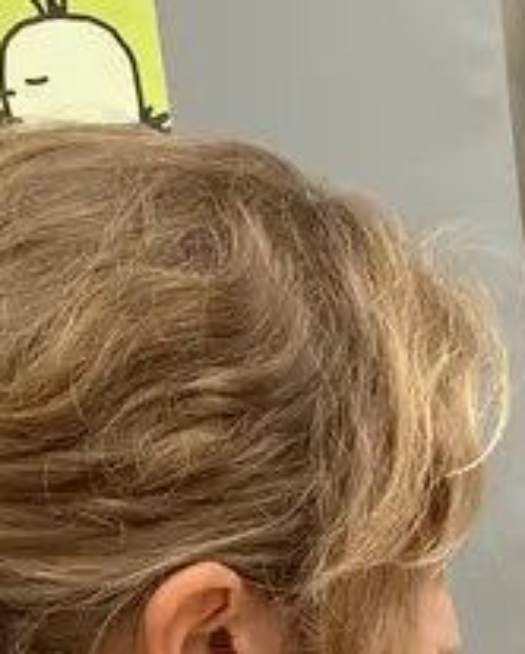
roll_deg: +0.3
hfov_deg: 10.7
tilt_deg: -18.4
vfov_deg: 13.7
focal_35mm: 132
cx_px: 1075
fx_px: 2560
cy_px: 983
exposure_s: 1/121
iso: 40
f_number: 1.8
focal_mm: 3.99
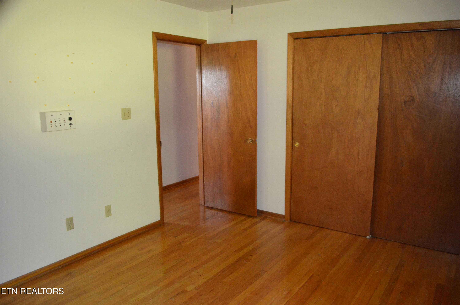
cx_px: 230
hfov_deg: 67.5
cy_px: 152
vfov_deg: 47.7
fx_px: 344
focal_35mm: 27
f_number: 3.5
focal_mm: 18
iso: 3200
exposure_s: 1/60
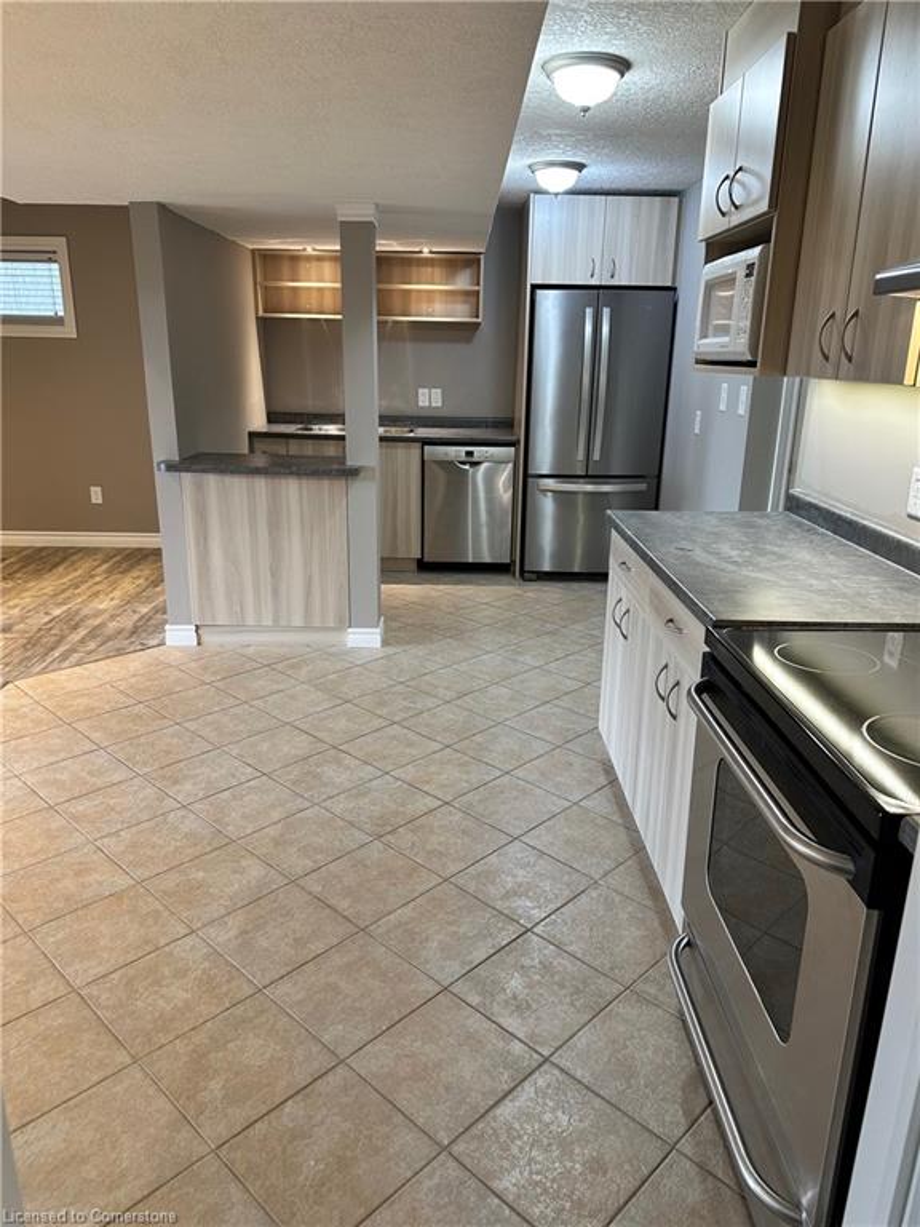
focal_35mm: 24
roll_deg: -1.6
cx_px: 460
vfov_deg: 71.6
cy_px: 614
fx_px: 850
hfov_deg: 56.8
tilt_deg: -16.4
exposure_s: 1/60
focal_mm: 6.86
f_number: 1.78
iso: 125
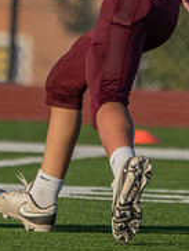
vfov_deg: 1.1
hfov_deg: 0.9
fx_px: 12717
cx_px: 233
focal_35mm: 1751
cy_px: -100
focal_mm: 400
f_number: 5.6
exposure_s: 1/1000
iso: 200
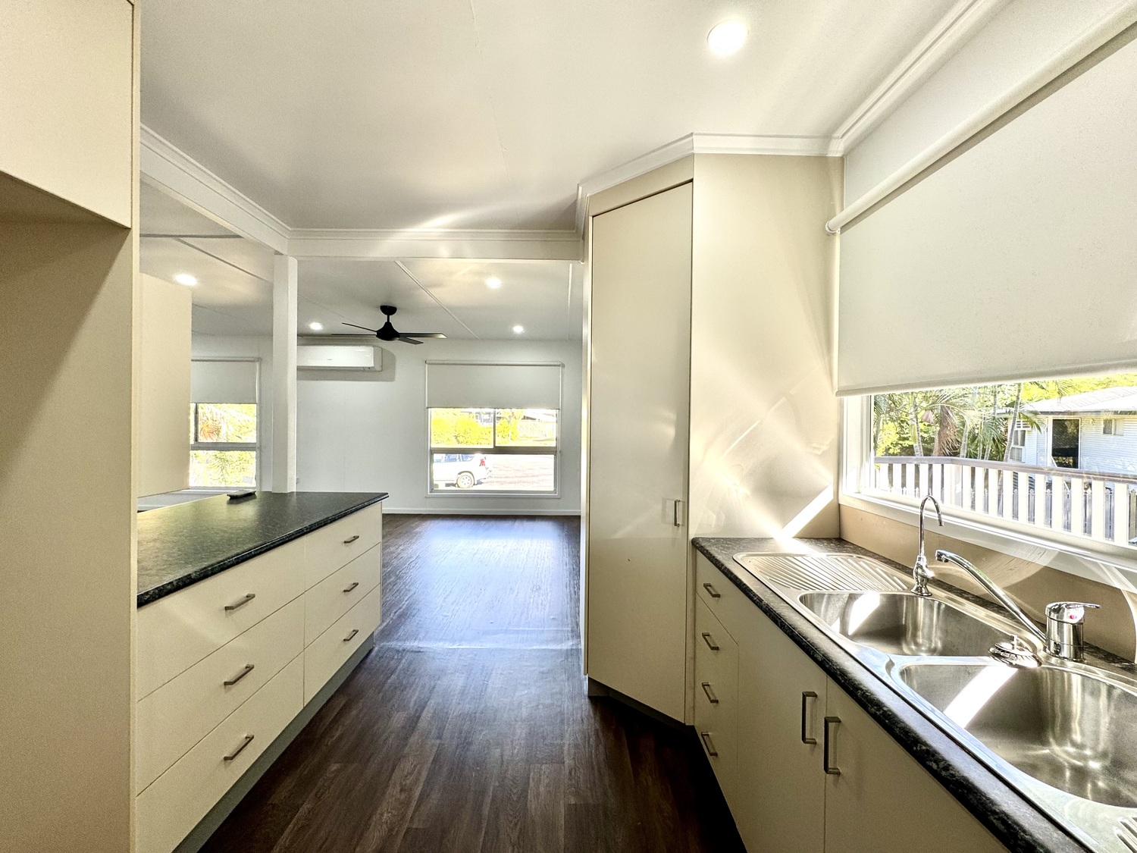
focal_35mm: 14
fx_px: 460
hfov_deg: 102.1
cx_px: 568
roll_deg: -0.2
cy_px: 426
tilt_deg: +0.0
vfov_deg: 85.7
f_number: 2.2
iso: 40
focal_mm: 2.22
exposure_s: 1/100
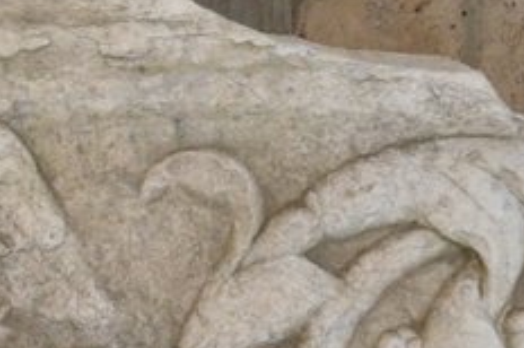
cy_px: 251
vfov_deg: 9.6
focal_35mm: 142
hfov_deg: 14.0
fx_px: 2064
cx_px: -117
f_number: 3.8
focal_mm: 22
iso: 3200
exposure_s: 1/25
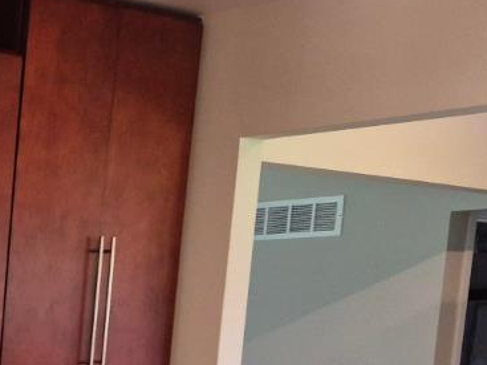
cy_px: 626
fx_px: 1322
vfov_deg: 14.2
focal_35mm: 94
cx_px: -381
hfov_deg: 17.2
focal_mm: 5.4
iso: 400
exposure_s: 1/120
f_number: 1.8
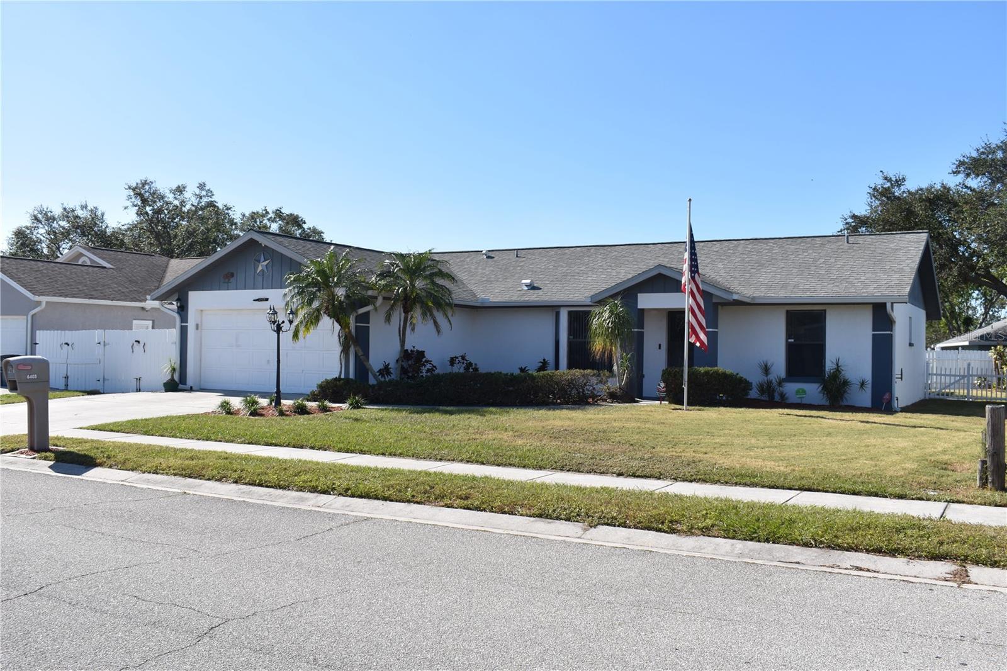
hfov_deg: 57.2
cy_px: 336
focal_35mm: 33
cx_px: 504
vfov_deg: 40.0
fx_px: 923
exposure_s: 1/250
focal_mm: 22
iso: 100
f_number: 8
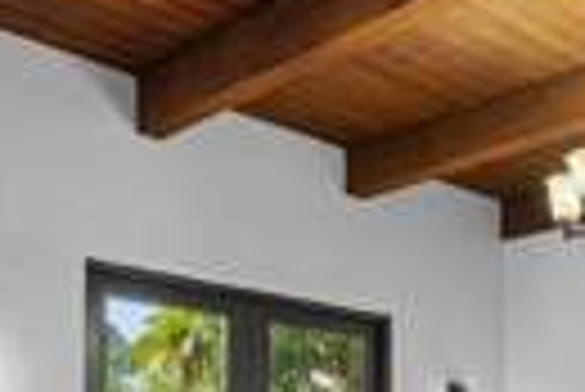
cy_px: 507
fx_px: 960
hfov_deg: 33.4
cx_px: 418
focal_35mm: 59
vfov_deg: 21.0
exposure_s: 1/2.5
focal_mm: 16
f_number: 8
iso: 320
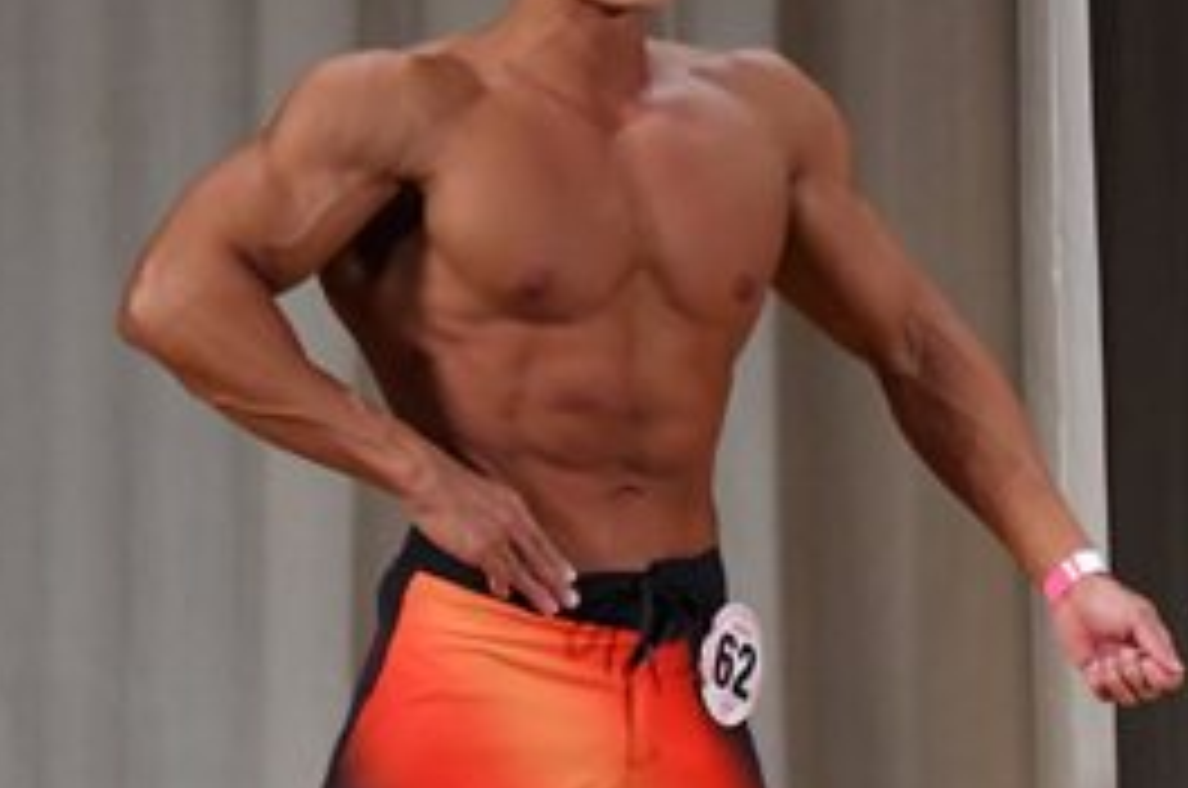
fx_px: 24705
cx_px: 1568
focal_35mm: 750
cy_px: 747
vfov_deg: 1.8
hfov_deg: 2.8
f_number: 5.6
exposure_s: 1/400
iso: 3200
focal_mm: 170
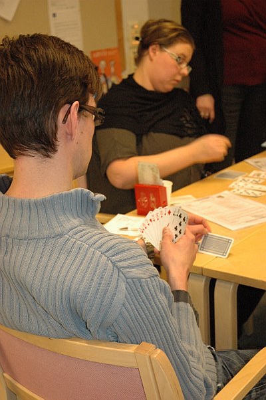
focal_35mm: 66
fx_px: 733
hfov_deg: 20.6
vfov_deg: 30.5
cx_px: 133
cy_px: 200
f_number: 5
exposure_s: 1/80
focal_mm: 44
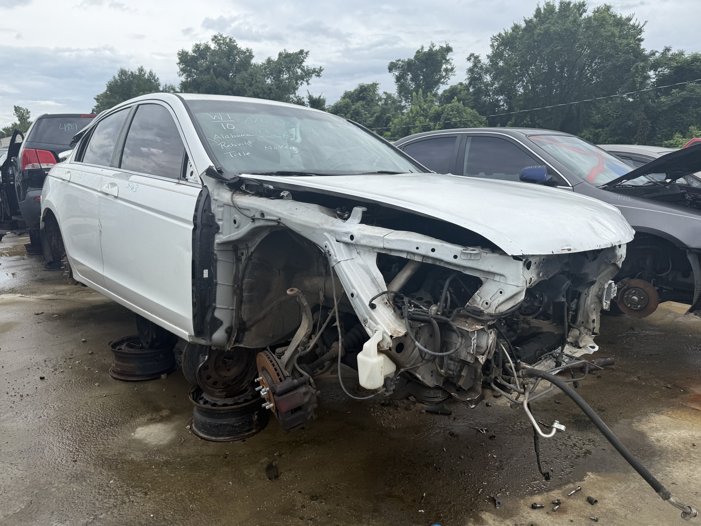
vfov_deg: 56.8
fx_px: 486
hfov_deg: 71.6
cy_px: 263
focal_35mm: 24
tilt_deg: -6.5
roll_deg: -2.7
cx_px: 350
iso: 80
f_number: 1.78
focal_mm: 6.76
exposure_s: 1/4167
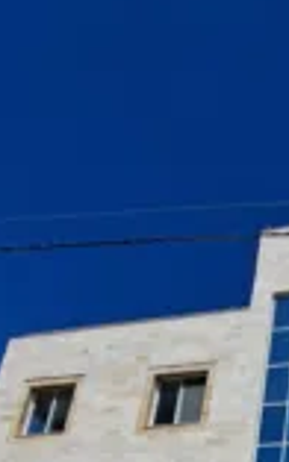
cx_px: 330
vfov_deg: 38.9
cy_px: 565
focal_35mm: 35
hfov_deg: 31.5
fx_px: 441
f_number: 2.2
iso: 50
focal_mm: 1.74
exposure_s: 1/2092
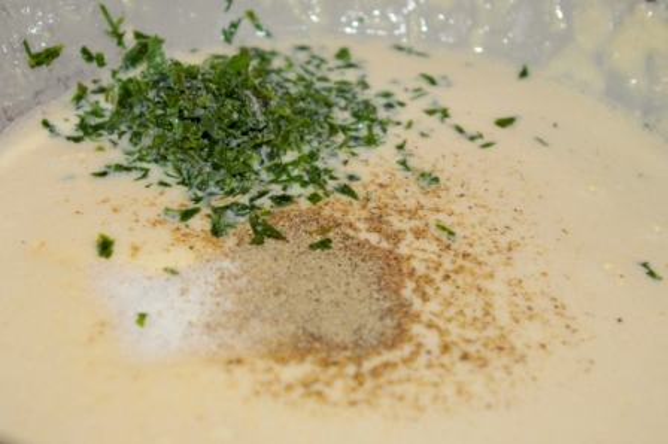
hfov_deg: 37.9
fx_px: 973
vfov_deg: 25.7
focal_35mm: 52
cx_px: 334
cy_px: 222
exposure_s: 1/50
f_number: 4.5
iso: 200
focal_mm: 35
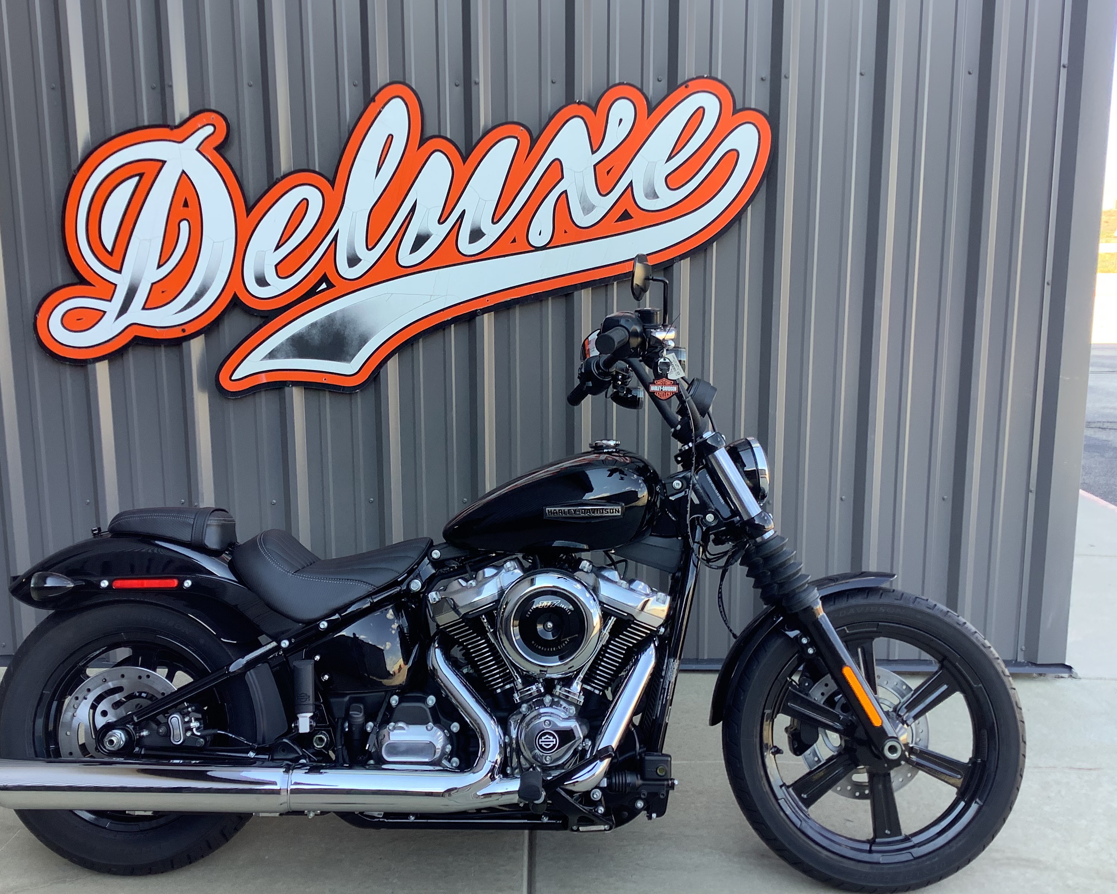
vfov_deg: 44.5
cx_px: 520
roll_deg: -0.5
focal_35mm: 33
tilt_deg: -11.4
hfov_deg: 54.2
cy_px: 443
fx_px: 1091
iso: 25
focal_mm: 3.3
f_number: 2.4
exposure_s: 1/100
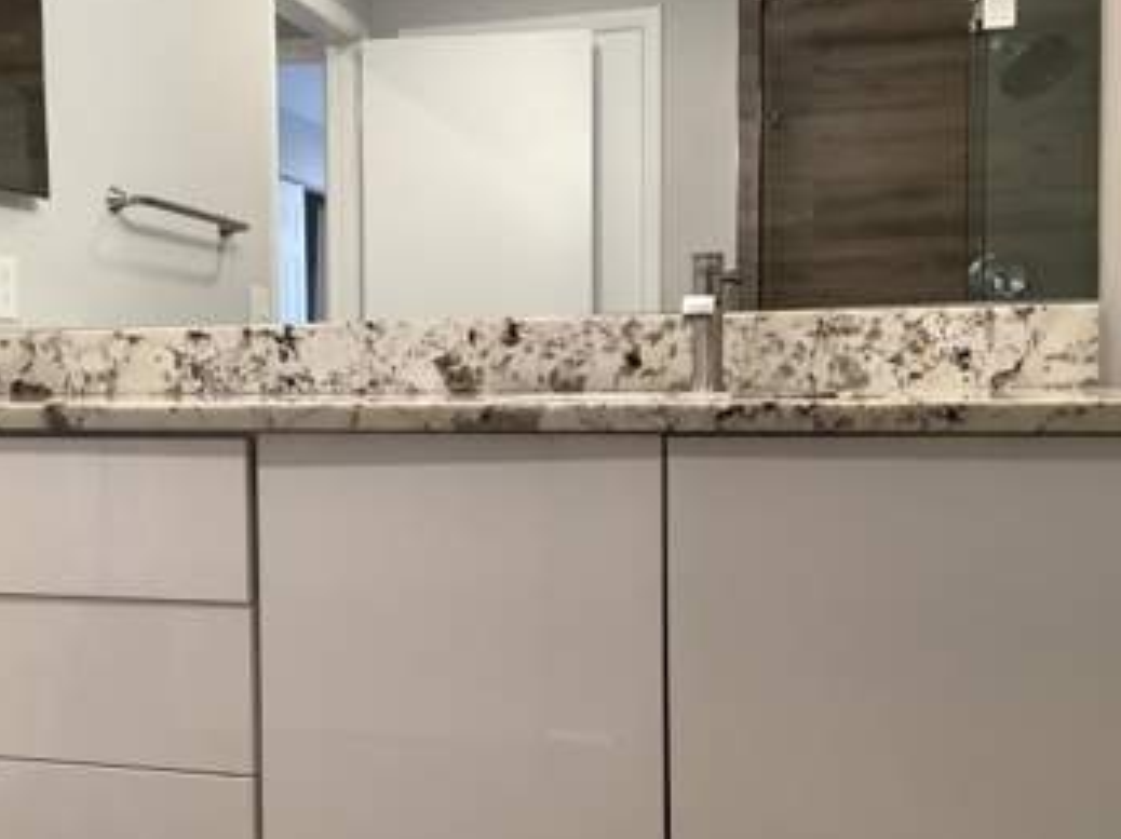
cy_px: 455
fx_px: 1392
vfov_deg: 33.5
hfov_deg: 43.4
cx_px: 399
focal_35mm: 43
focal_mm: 3.3
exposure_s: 1/50
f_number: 2.4
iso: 125
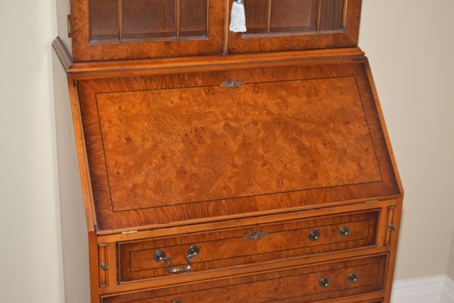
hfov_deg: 33.4
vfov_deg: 22.6
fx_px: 757
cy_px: 152
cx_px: 227
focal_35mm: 60
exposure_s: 1/125
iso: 400
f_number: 5
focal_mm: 40
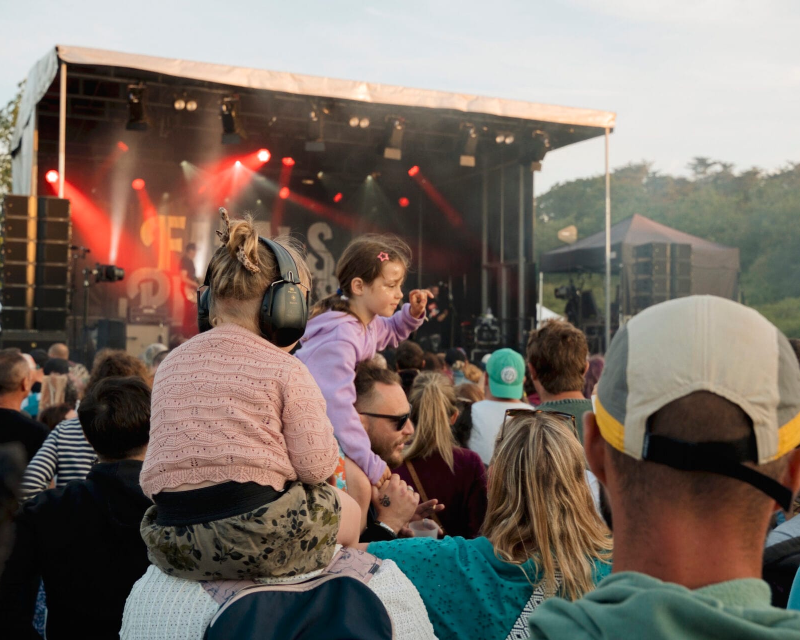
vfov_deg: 33.8
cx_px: 374
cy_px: 320
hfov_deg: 41.6
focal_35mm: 44
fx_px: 1053
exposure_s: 1/250
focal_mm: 39.4
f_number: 6.3
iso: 500
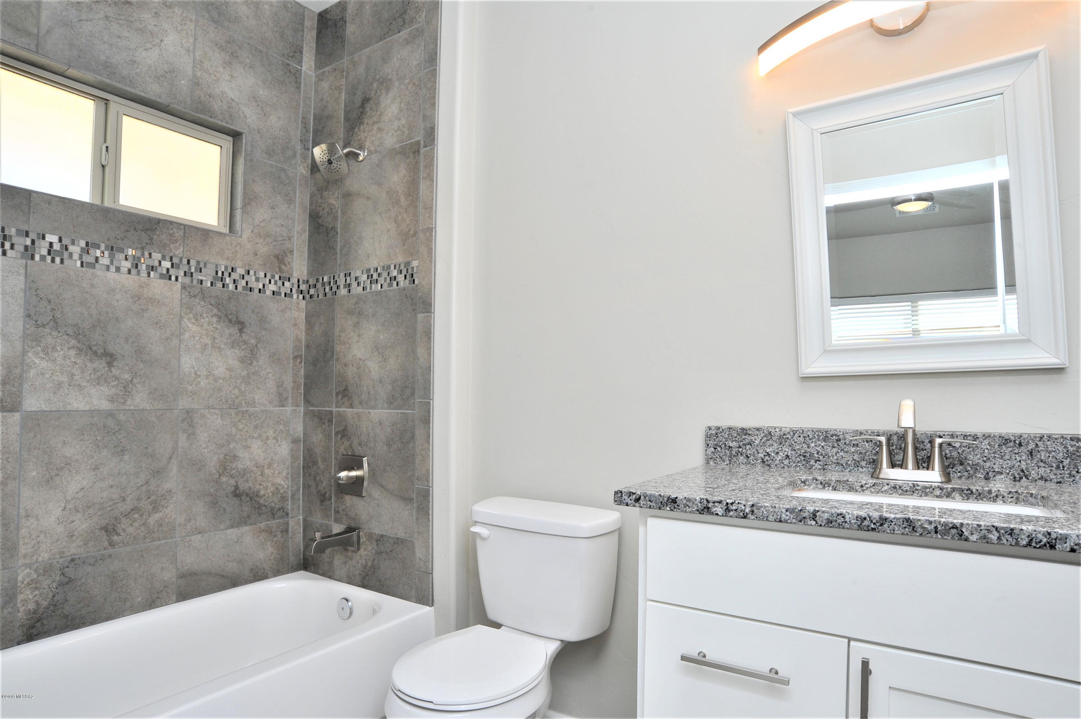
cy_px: 360
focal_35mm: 18
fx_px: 540
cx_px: 540
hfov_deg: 90.0
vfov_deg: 67.3
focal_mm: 18
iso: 640
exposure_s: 1/30
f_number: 14
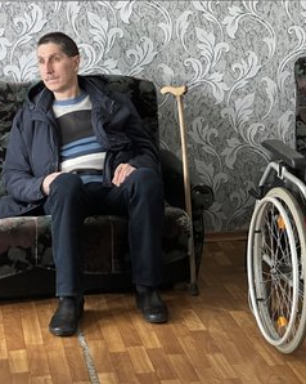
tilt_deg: -11.2
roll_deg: -0.4
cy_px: 192
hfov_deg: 15.2
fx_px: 1145
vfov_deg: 19.0
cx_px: 222
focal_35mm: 101
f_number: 2.8
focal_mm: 9
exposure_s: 1/41
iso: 1000
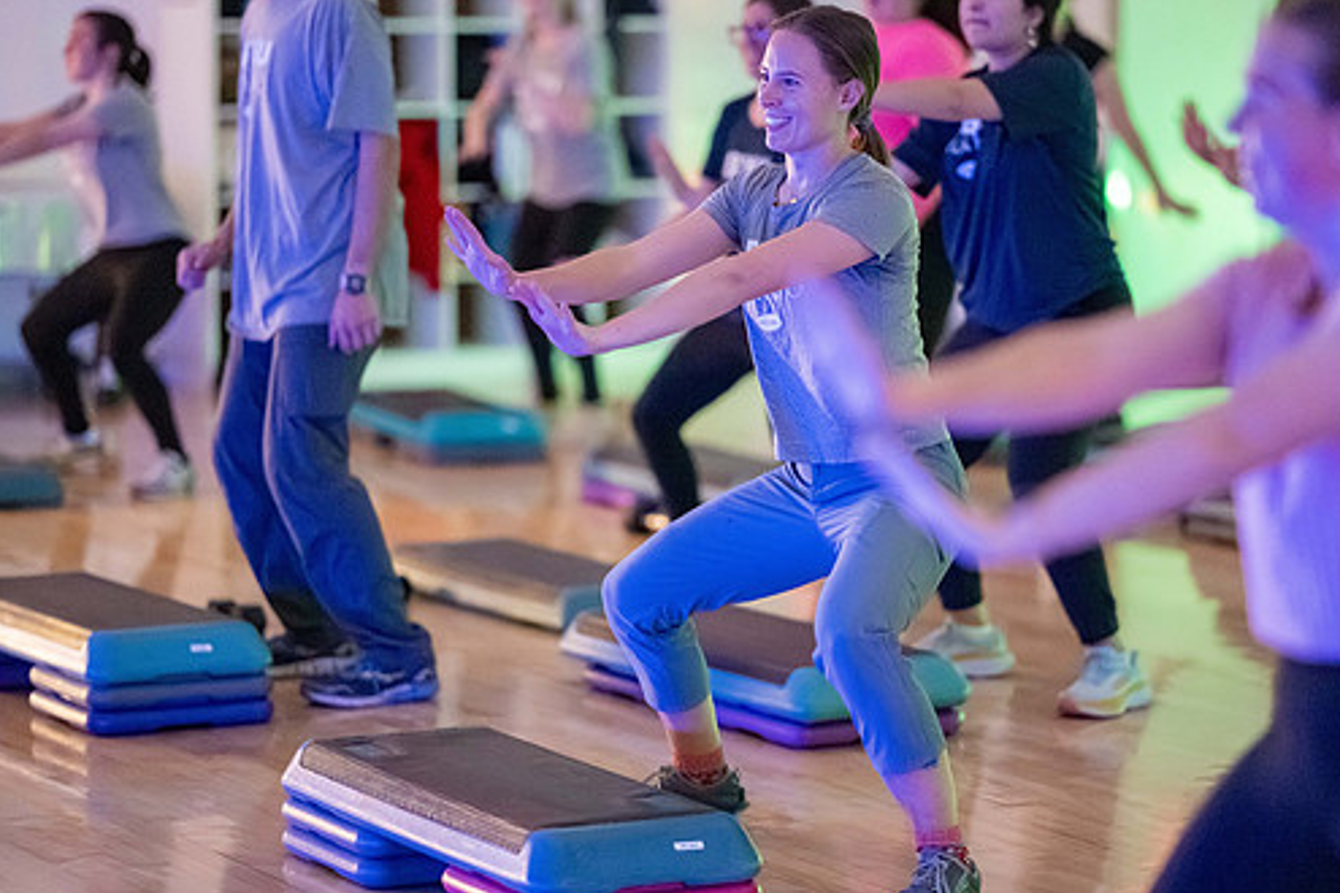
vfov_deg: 11.1
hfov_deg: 16.7
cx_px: 712
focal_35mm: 123
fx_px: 4578
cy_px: 413
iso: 12800
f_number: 1.4
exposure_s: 1/125
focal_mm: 105
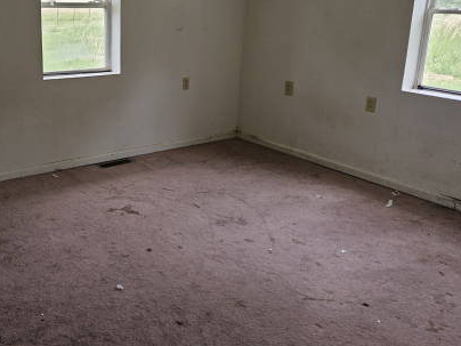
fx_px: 506
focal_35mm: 38
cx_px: 150
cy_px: 100
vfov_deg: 37.1
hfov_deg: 48.1
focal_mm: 5.4
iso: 100
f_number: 1.8
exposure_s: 1/359
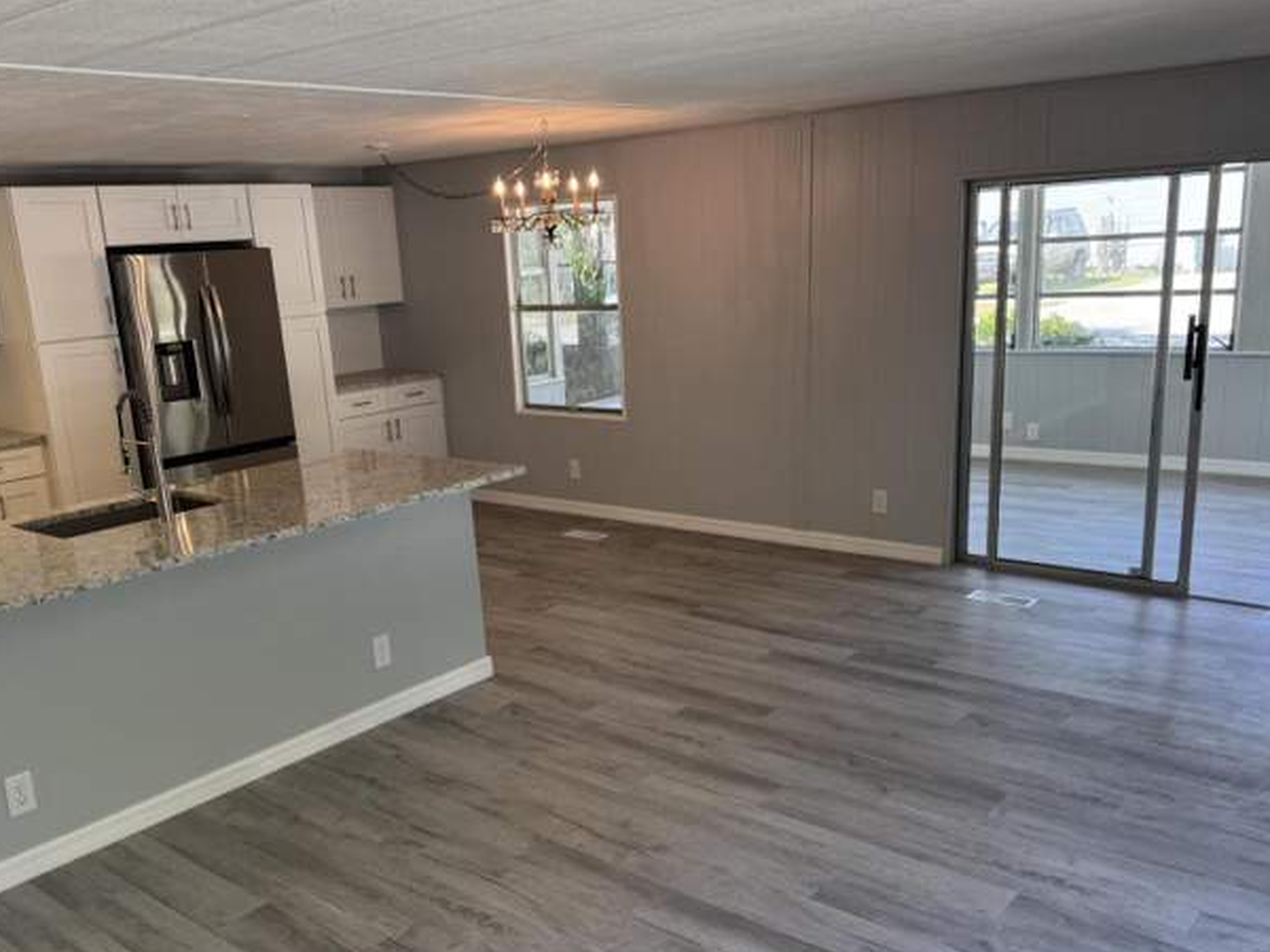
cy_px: 563
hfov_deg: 56.7
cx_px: 565
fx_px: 1174
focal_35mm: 32
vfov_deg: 44.0
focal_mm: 6.76
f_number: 1.78
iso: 80
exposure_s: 1/158
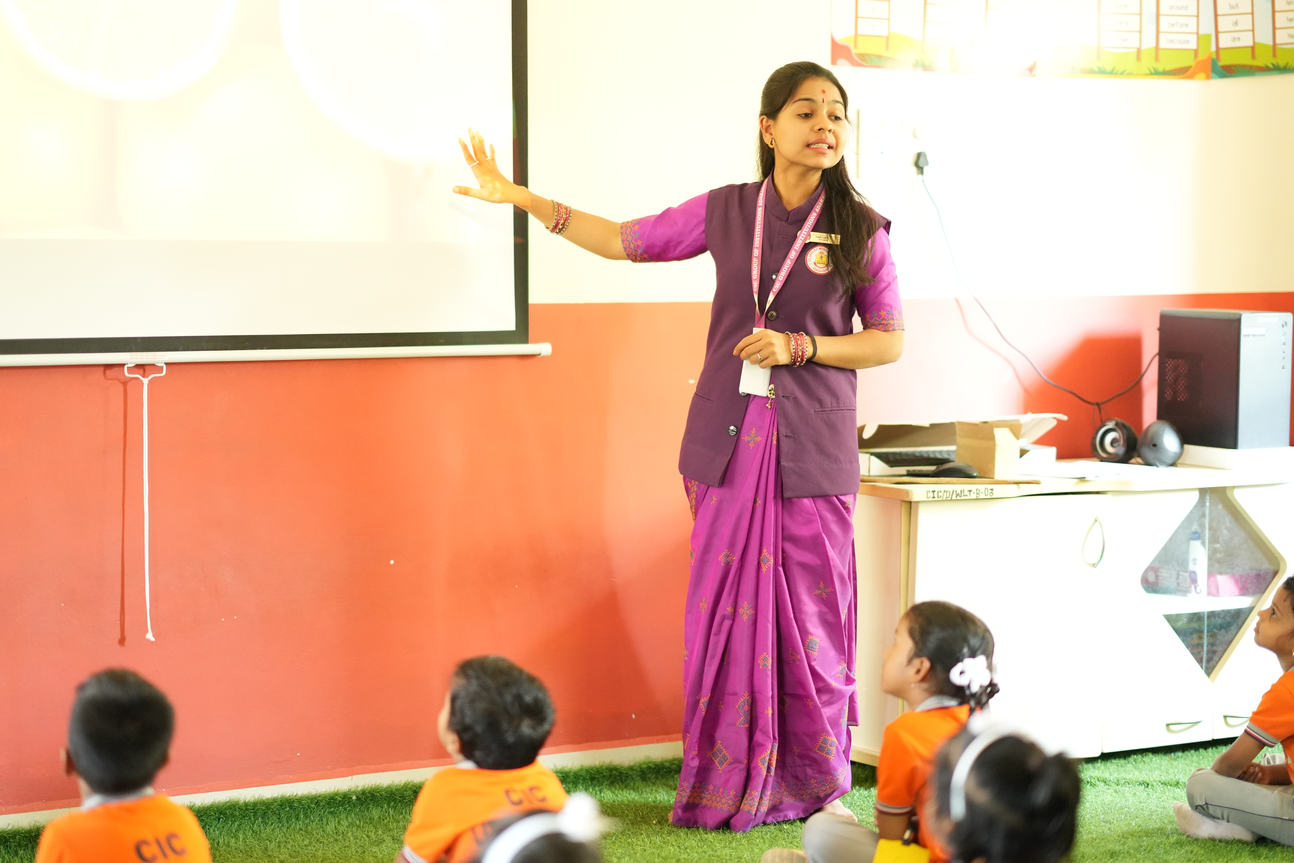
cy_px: 432
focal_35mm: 85
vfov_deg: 16.1
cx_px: 647
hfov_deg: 23.9
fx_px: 3055
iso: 5000
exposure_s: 1/200
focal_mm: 85
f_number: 1.4
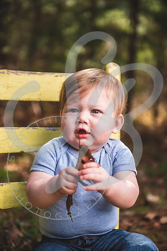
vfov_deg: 28.8
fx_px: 487
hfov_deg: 19.5
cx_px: 84
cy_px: 126
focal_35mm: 70
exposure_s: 1/640
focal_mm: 70
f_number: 2.8
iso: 100
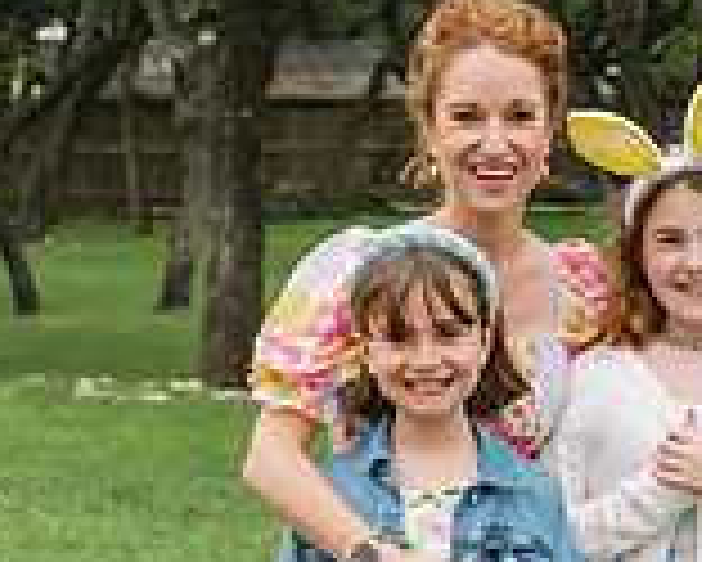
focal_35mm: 170
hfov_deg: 11.3
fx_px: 3534
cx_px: 630
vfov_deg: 9.1
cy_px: 484
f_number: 5
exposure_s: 1/1000
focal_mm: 45
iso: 1000
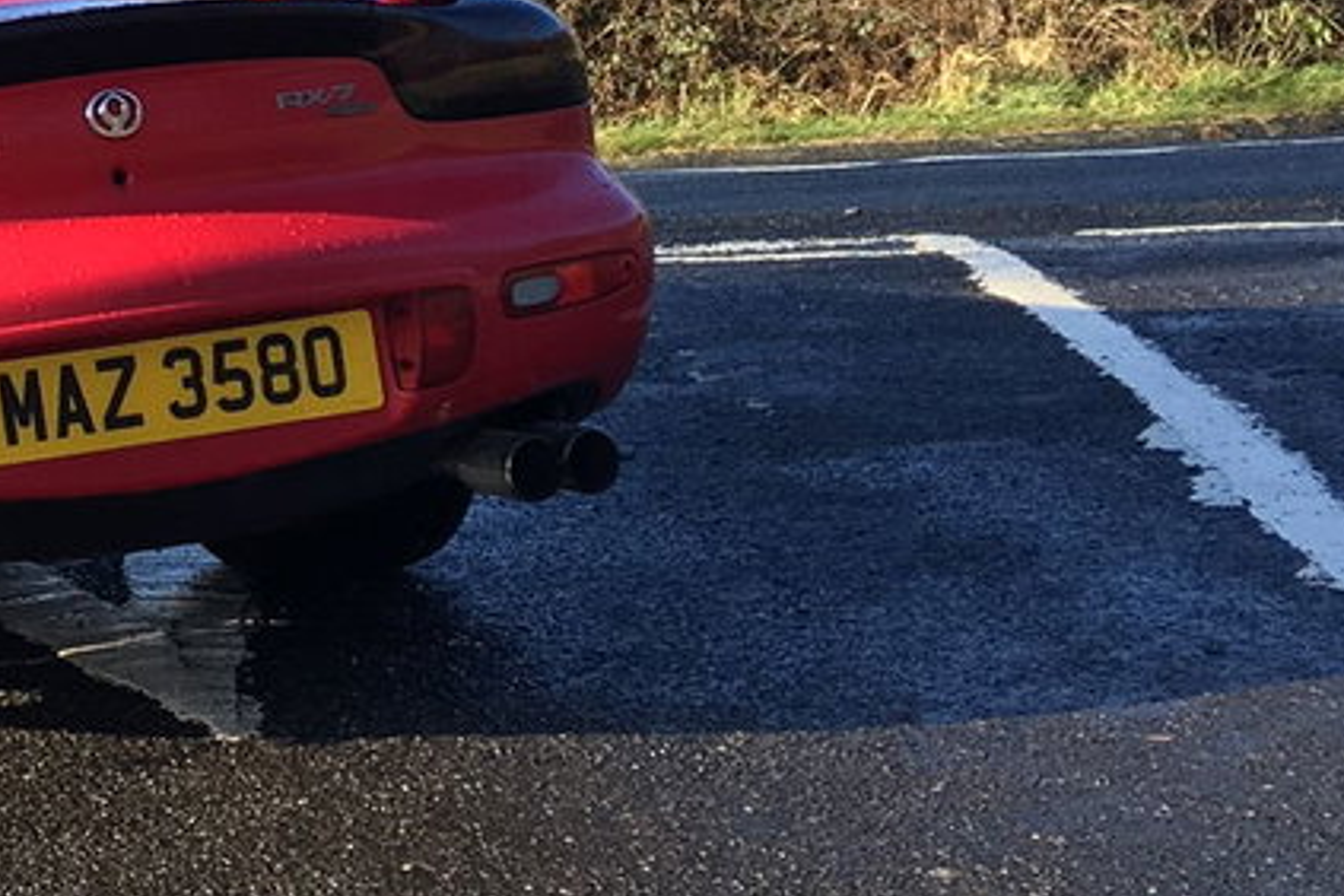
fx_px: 4256
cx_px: -842
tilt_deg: +1.1
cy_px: -502
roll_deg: -2.4
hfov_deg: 16.0
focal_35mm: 114
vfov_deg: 11.5
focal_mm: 4.15
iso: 25
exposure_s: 1/353
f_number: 2.2
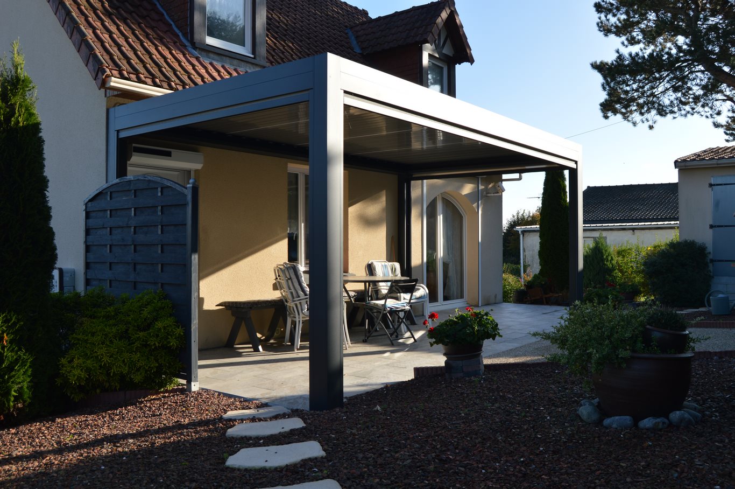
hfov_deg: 62.0
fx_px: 612
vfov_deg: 43.5
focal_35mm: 30
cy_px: 244
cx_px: 368
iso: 100
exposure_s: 1/200
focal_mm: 20
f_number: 7.1
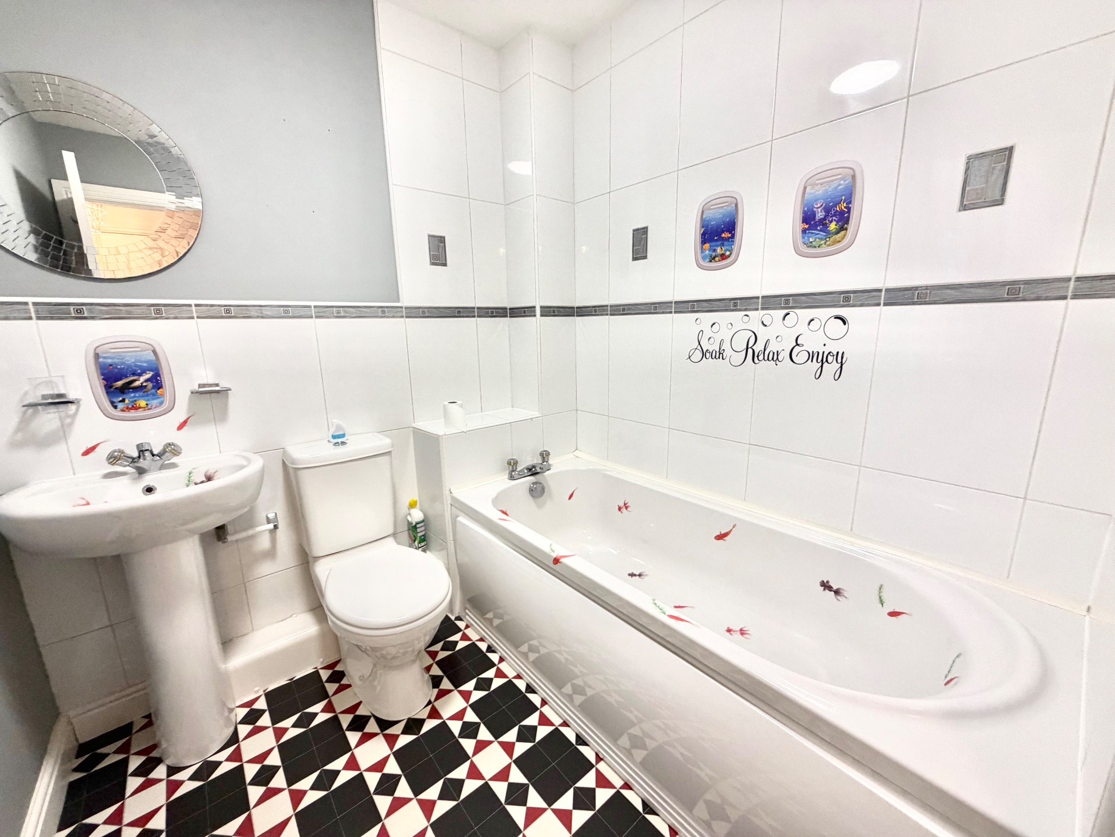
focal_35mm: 14
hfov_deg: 102.1
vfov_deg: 85.7
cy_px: 418
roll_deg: +1.9
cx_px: 558
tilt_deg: -9.6
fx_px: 451
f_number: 2.2
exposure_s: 1/100
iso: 250
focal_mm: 2.22
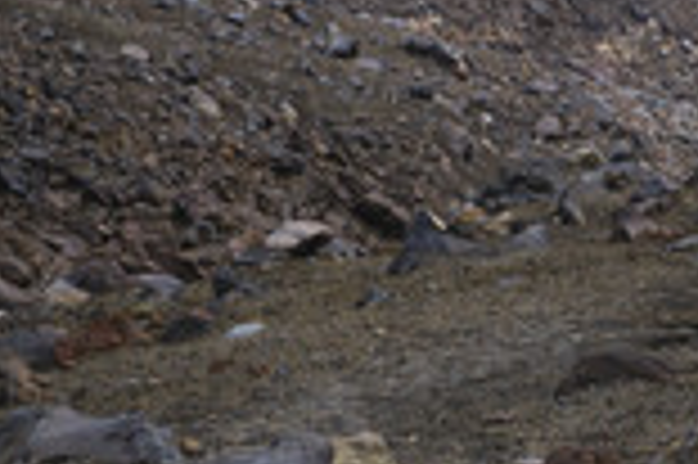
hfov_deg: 12.4
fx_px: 3118
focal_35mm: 161
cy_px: -65
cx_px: 928
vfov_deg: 8.4
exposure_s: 1/200
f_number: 8
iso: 160
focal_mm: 33
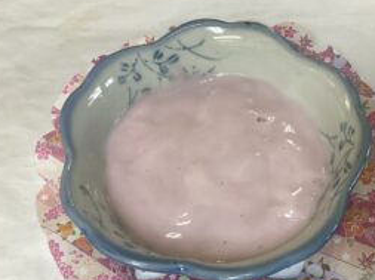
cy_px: 174
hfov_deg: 41.0
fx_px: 498
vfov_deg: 31.3
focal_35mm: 46
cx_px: 233
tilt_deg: -58.2
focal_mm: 3.3
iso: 125
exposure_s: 1/60
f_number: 2.4
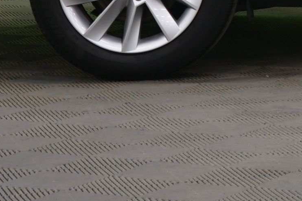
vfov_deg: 5.4
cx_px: 531
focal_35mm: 244
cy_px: -323
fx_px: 2047
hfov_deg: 8.2
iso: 400
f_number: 5
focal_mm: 46
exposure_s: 1/8
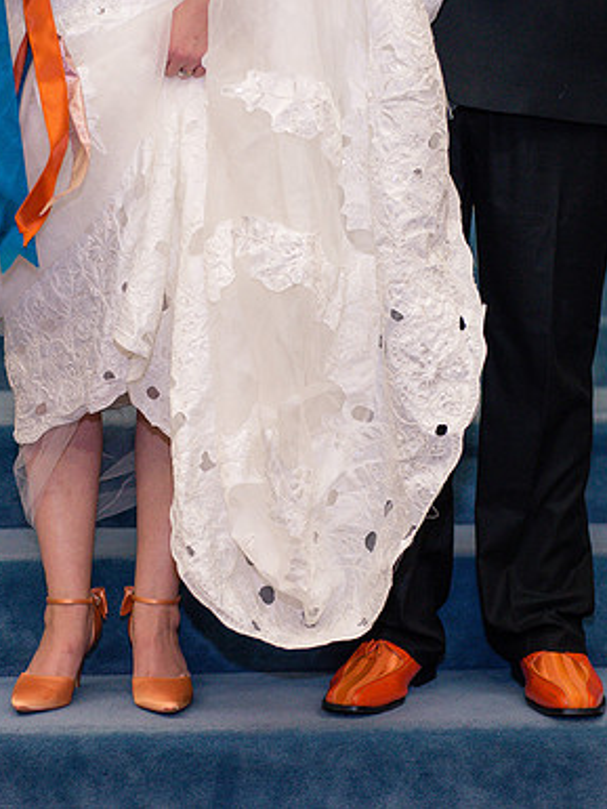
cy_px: 418
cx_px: 254
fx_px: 1776
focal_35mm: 76
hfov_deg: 19.4
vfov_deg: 25.6
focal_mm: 50
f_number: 2.5
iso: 800
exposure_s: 1/640
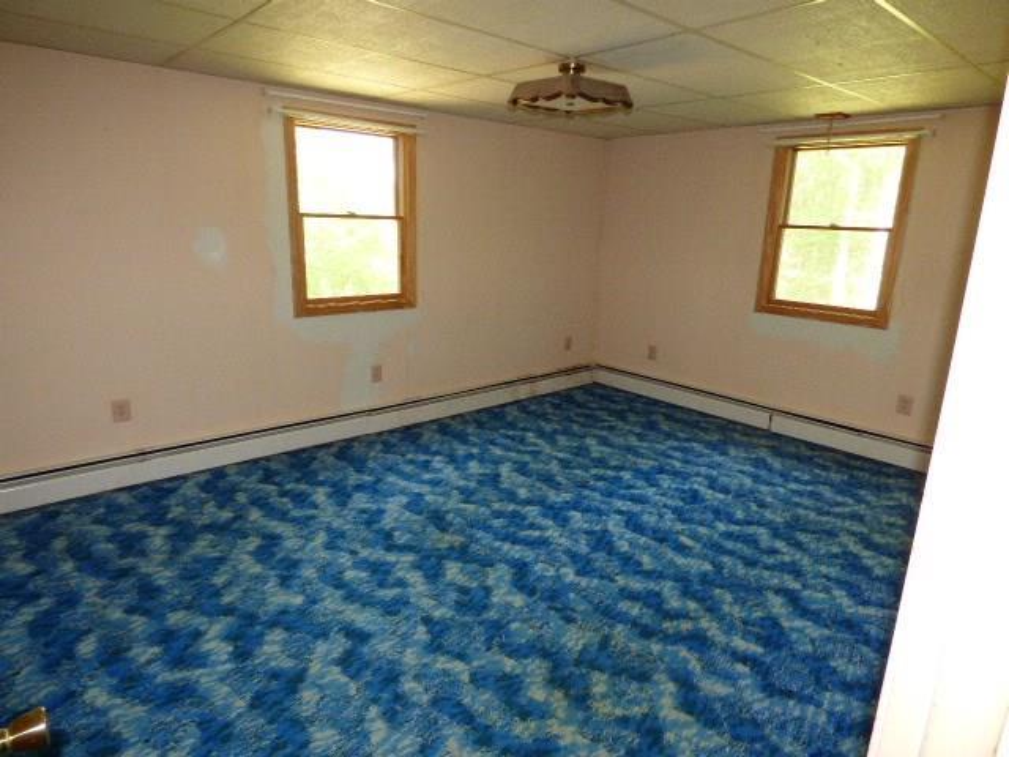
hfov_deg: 81.7
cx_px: 504
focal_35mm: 20
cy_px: 378
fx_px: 583
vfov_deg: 66.0
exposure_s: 1/60
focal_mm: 3.58
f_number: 2.8
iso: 640
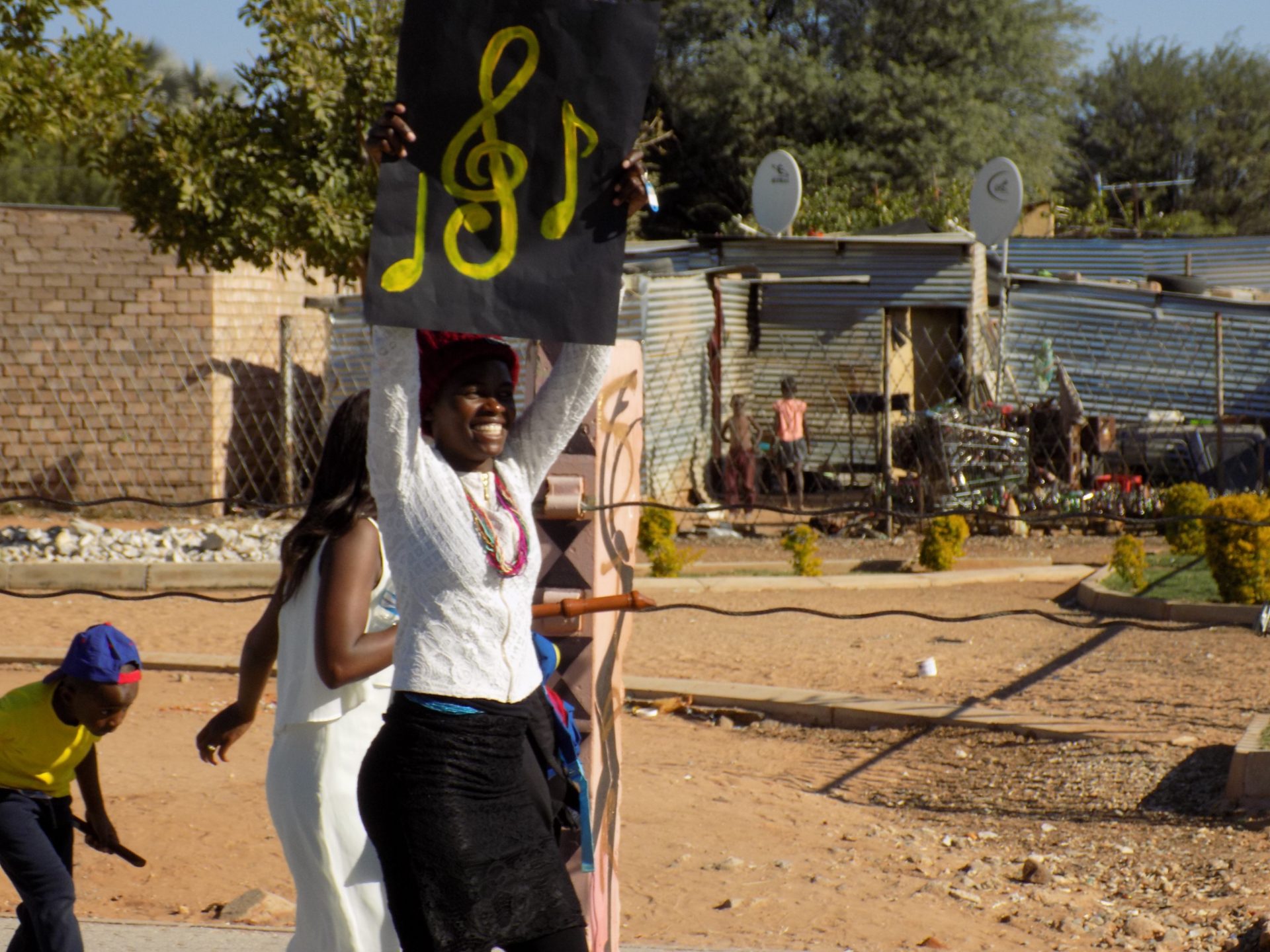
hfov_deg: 16.7
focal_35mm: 118
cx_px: 635
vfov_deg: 12.6
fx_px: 4329
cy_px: 476
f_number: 4.8
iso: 80
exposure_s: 1/500
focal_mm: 20.9
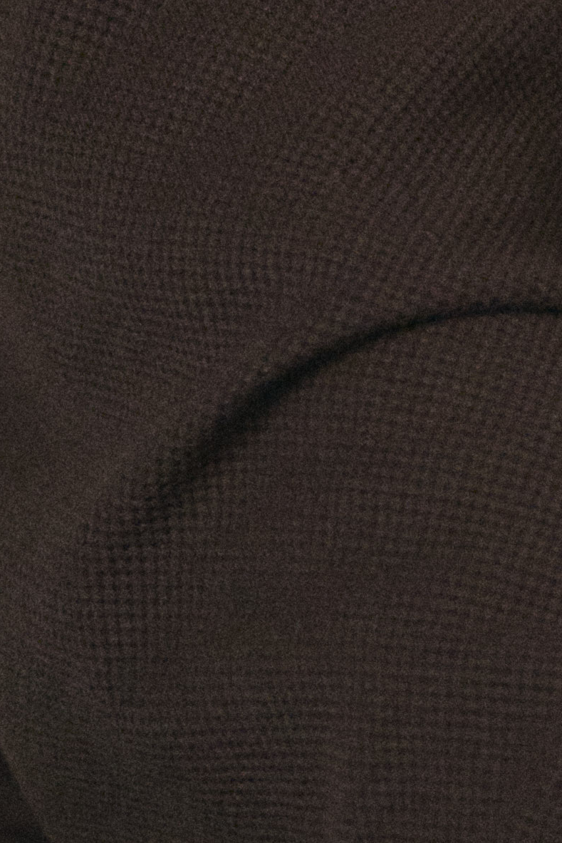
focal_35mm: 557
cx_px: 1110
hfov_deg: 2.5
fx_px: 13038
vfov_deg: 3.6
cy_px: -1134
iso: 2000
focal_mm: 96
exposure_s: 1/200
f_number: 2.8
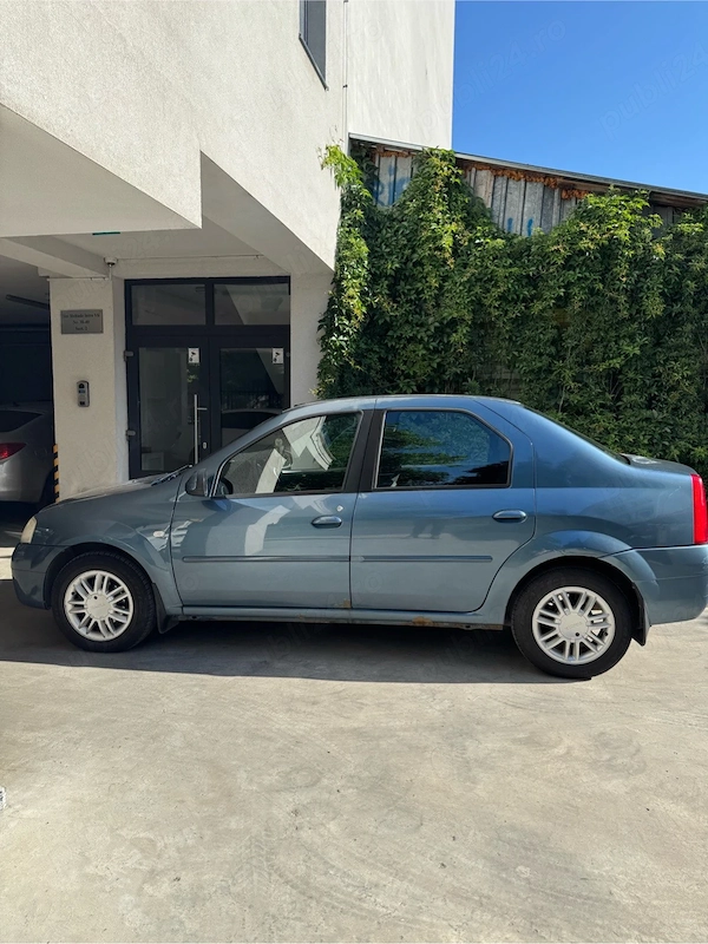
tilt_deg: -6.4
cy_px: 472
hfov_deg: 56.8
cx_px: 354
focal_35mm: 24
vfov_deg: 71.6
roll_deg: -1.0
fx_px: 654
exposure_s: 1/2959
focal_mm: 6.76
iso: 80
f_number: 1.78
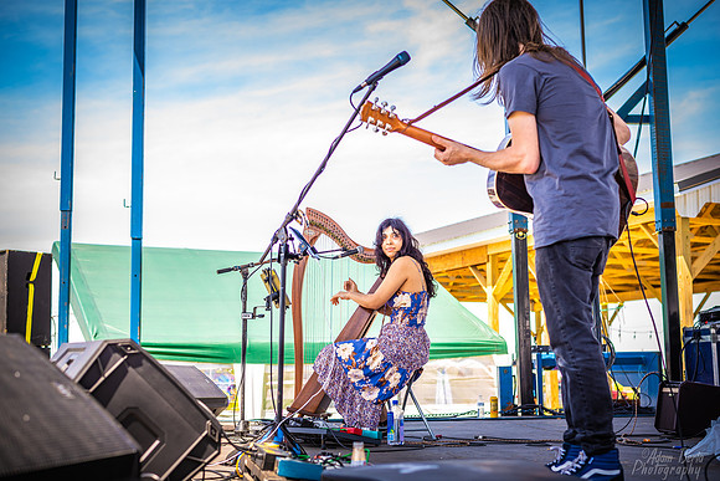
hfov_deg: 39.6
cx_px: 360
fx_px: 1000
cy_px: 240
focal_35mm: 50
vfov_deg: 27.0
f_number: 4
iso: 100
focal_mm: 50
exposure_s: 1/250
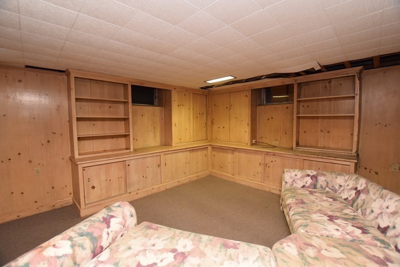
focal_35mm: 15
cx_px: 200
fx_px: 167
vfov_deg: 77.3
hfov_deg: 100.4
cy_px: 134
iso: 3200
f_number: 4
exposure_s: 1/25
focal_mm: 10
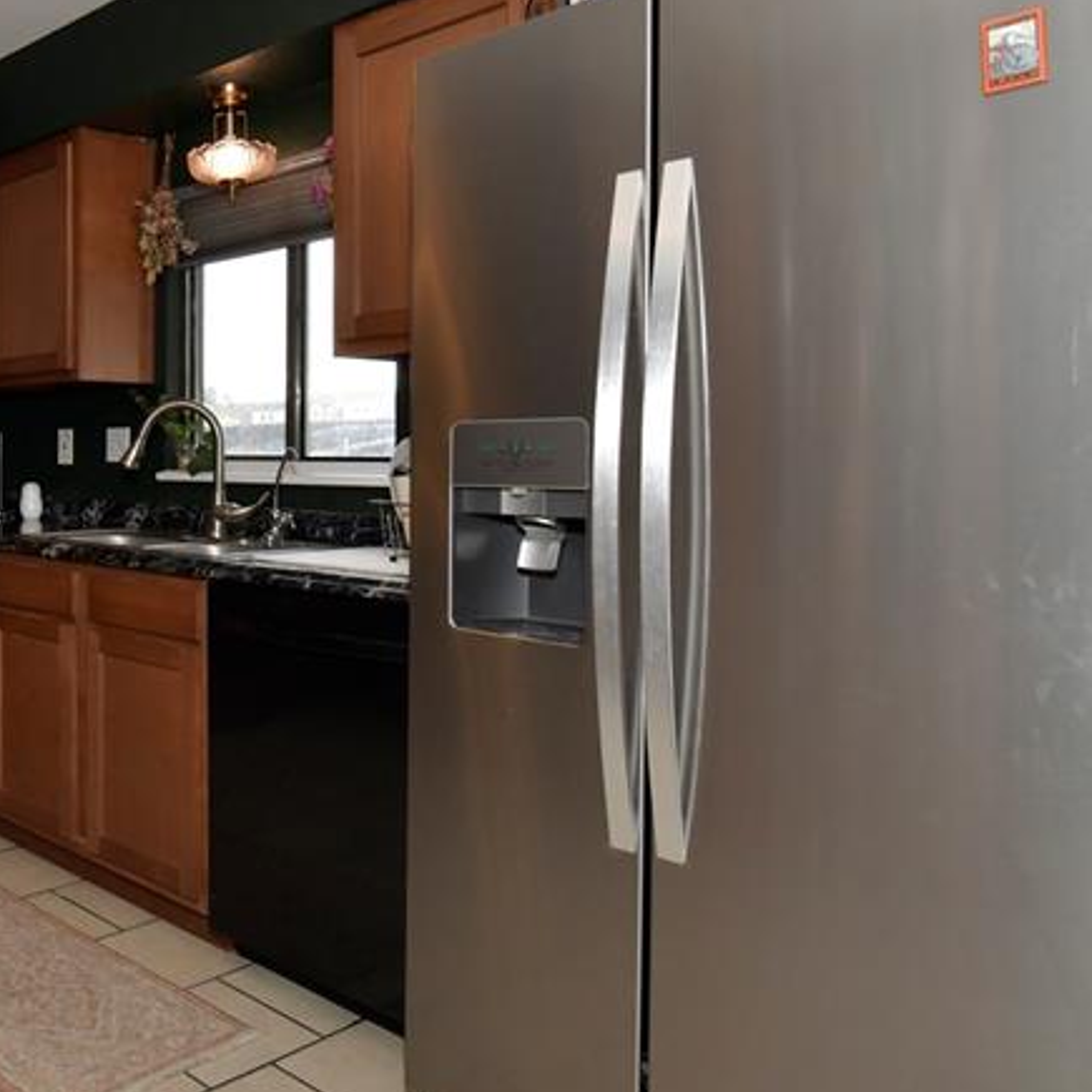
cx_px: 55
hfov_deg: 45.0
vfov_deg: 51.0
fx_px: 1142
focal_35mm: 32
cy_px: 479
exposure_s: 1/160
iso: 1250
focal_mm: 16
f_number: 10
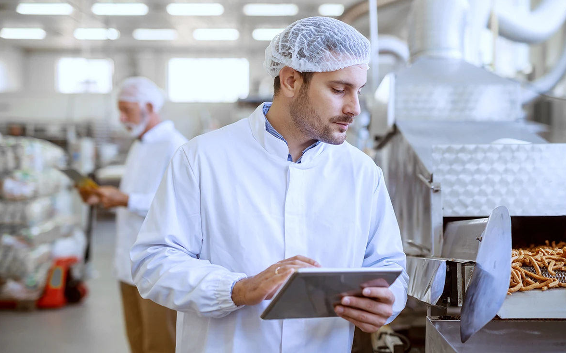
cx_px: 283
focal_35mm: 52
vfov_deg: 24.9
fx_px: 802
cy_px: 180
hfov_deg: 38.9
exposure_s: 1/100
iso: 200
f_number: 2
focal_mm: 50
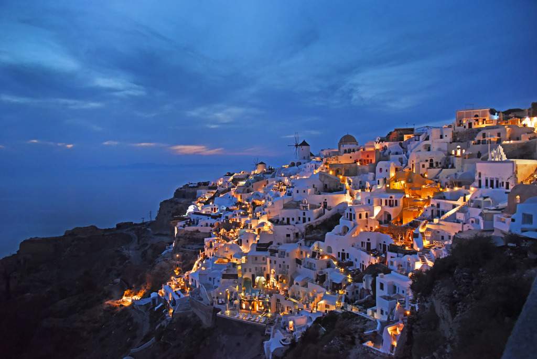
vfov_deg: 53.2
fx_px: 358
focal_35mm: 24
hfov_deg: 73.7
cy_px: 180
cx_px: 268
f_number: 4
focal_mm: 24
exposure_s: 1/20
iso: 2500
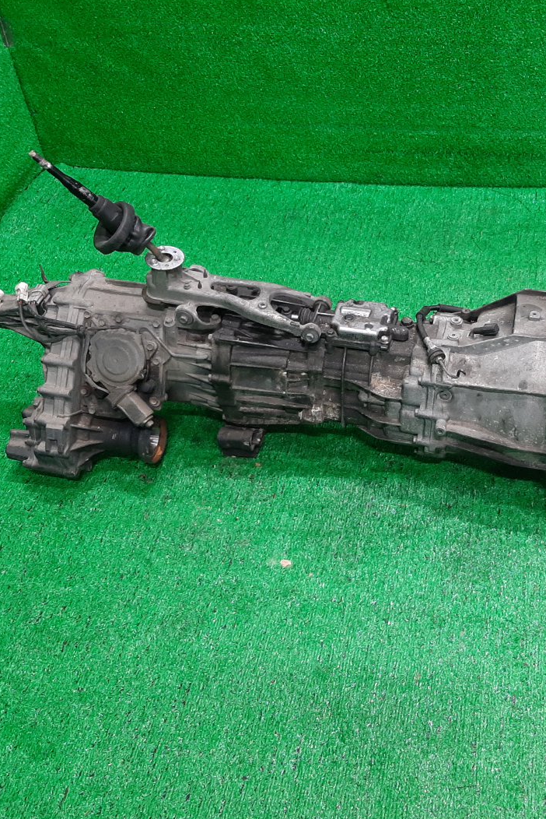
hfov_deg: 35.6
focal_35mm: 37
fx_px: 841
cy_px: 412
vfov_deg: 51.9
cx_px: 371
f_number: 1.7
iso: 121
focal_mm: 3.93
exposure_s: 1/50
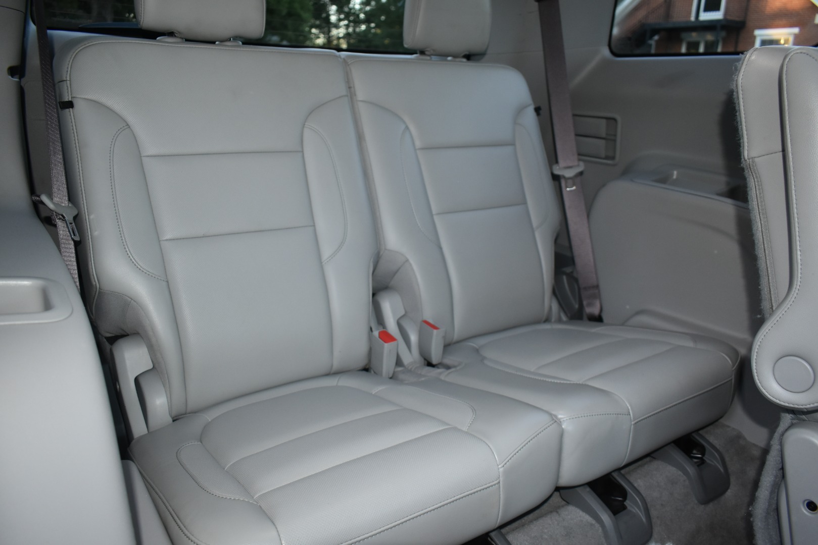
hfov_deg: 67.4
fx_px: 614
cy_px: 272
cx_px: 409
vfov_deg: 47.9
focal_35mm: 27
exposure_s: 1/60
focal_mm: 18
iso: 800
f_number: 4
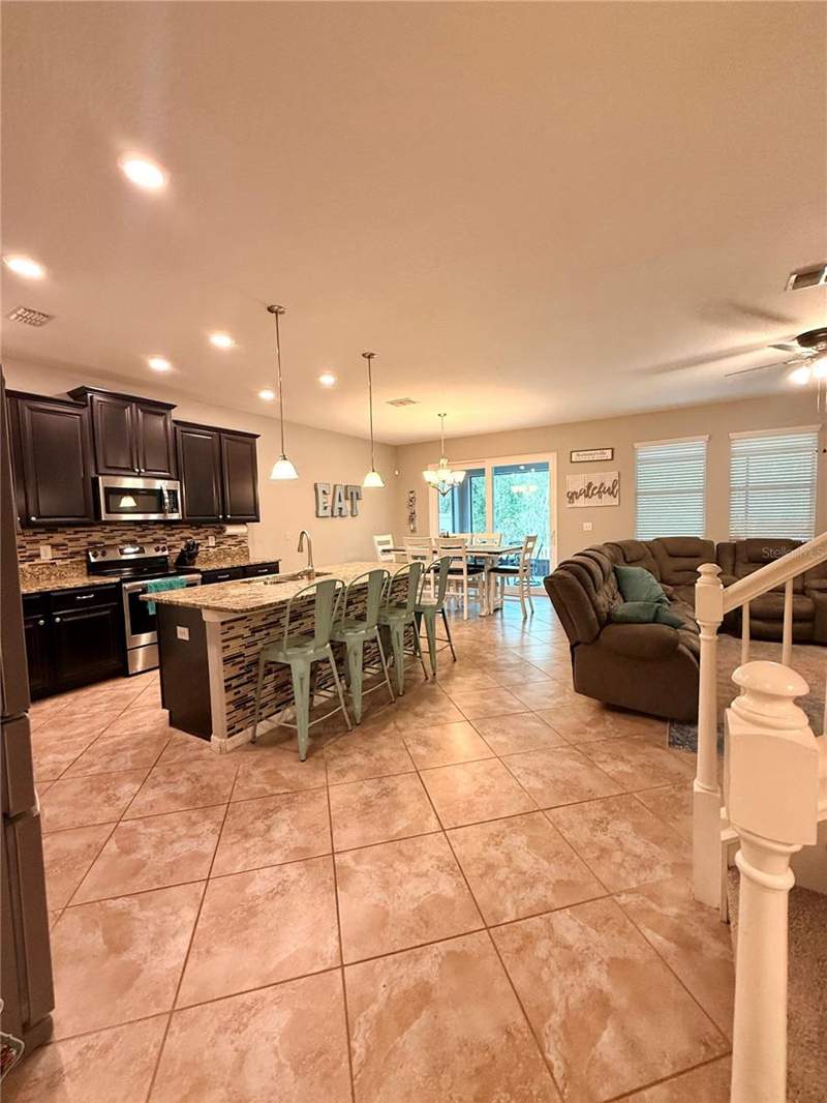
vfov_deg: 102.1
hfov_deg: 85.7
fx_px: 446
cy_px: 552
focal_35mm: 14
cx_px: 414
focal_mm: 2.22
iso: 500
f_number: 2.2
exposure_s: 1/120
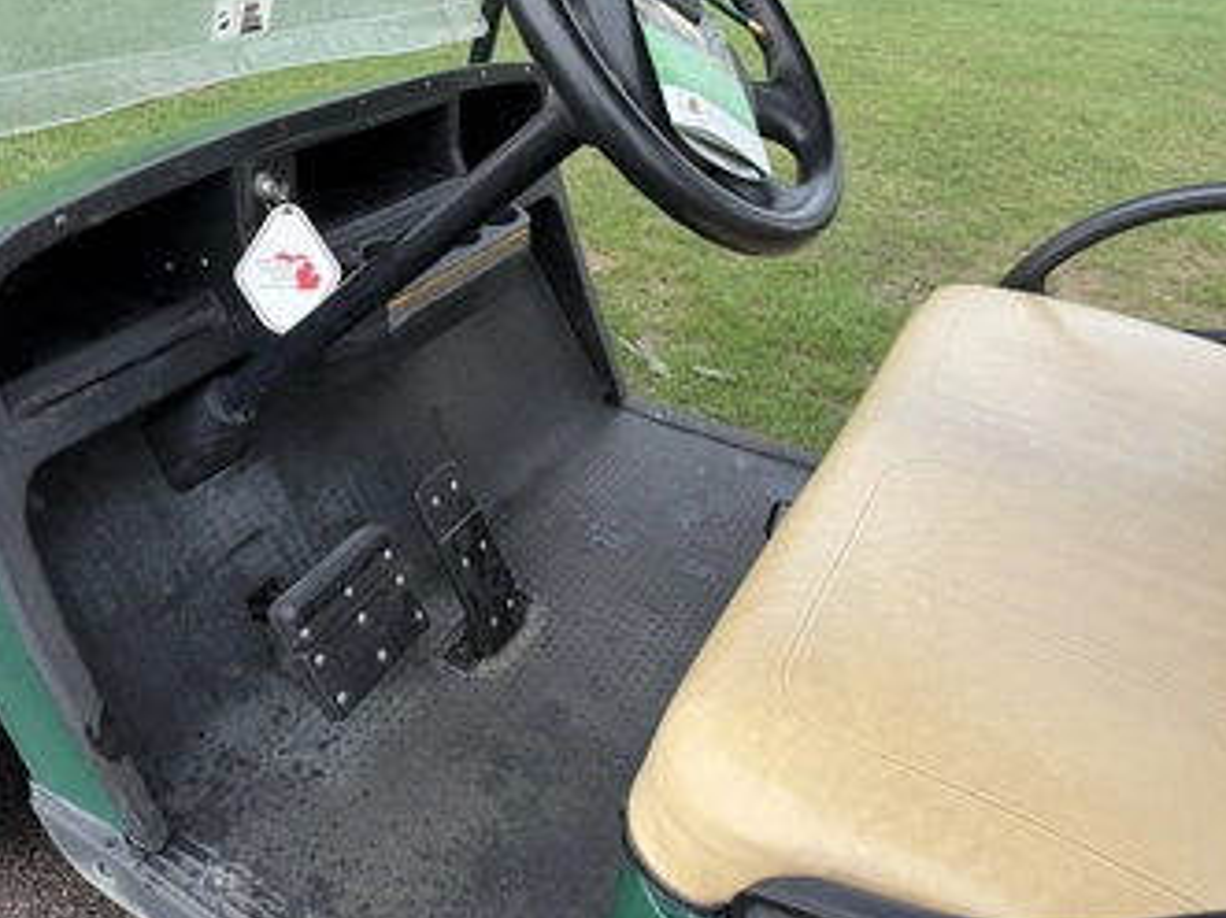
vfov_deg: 48.0
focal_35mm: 29
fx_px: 1027
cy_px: 389
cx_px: 615
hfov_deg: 61.7
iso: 80
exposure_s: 1/412
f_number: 1.78
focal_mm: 6.76
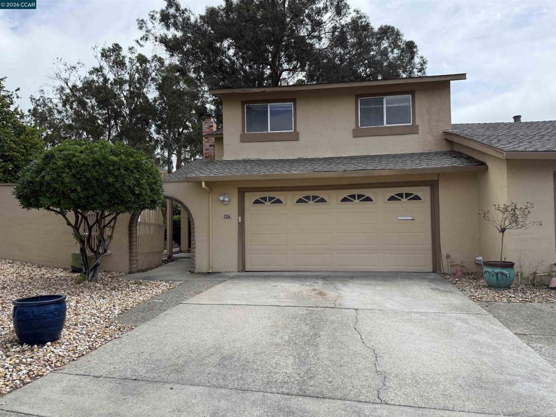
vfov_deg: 56.8
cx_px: 278
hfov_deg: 71.6
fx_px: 385
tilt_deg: +1.3
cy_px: 208
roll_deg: +0.8
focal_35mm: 24
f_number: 1.78
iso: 125
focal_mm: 6.76
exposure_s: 1/4975
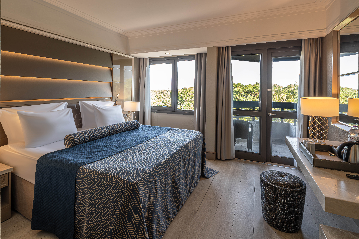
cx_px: 180
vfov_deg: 70.4
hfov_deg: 93.3
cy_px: 120
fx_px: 170
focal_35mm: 17
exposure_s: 1/3
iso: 100
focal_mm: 17
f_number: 11
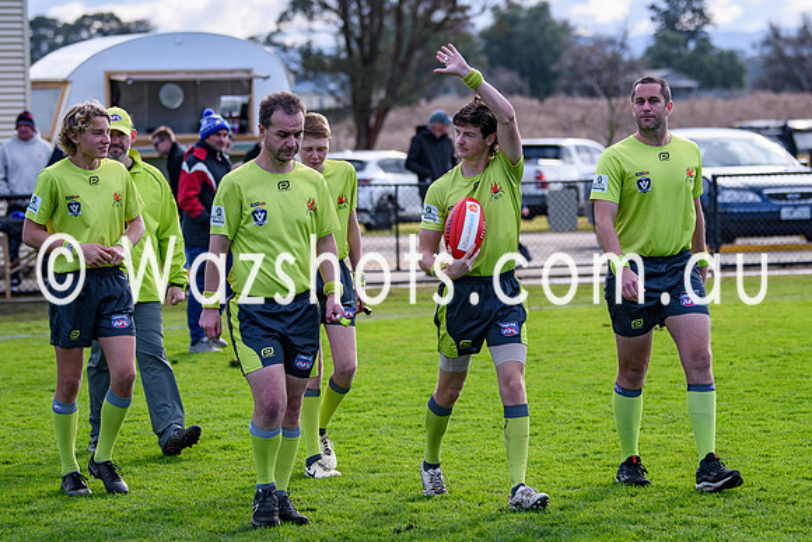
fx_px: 3553
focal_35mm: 157
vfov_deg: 8.7
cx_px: 449
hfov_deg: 13.0
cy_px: 257
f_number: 2.8
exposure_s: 1/1250
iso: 110
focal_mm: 95
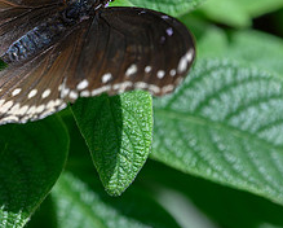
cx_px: 100
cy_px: 22
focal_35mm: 641
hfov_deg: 3.0
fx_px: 5378
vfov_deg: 2.4
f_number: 5
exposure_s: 1/250
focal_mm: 200
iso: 125
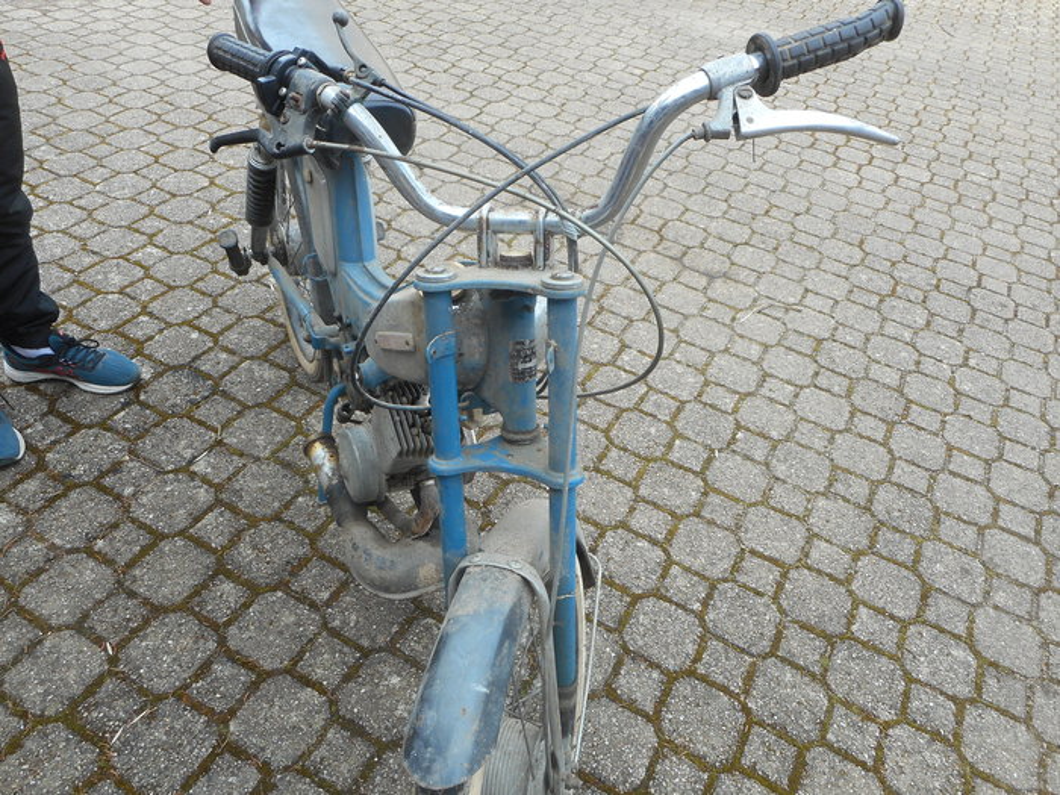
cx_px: 530
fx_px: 766
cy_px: 398
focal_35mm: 25
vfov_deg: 54.9
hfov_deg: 69.4
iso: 80
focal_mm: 4.5
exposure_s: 1/80
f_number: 3.7
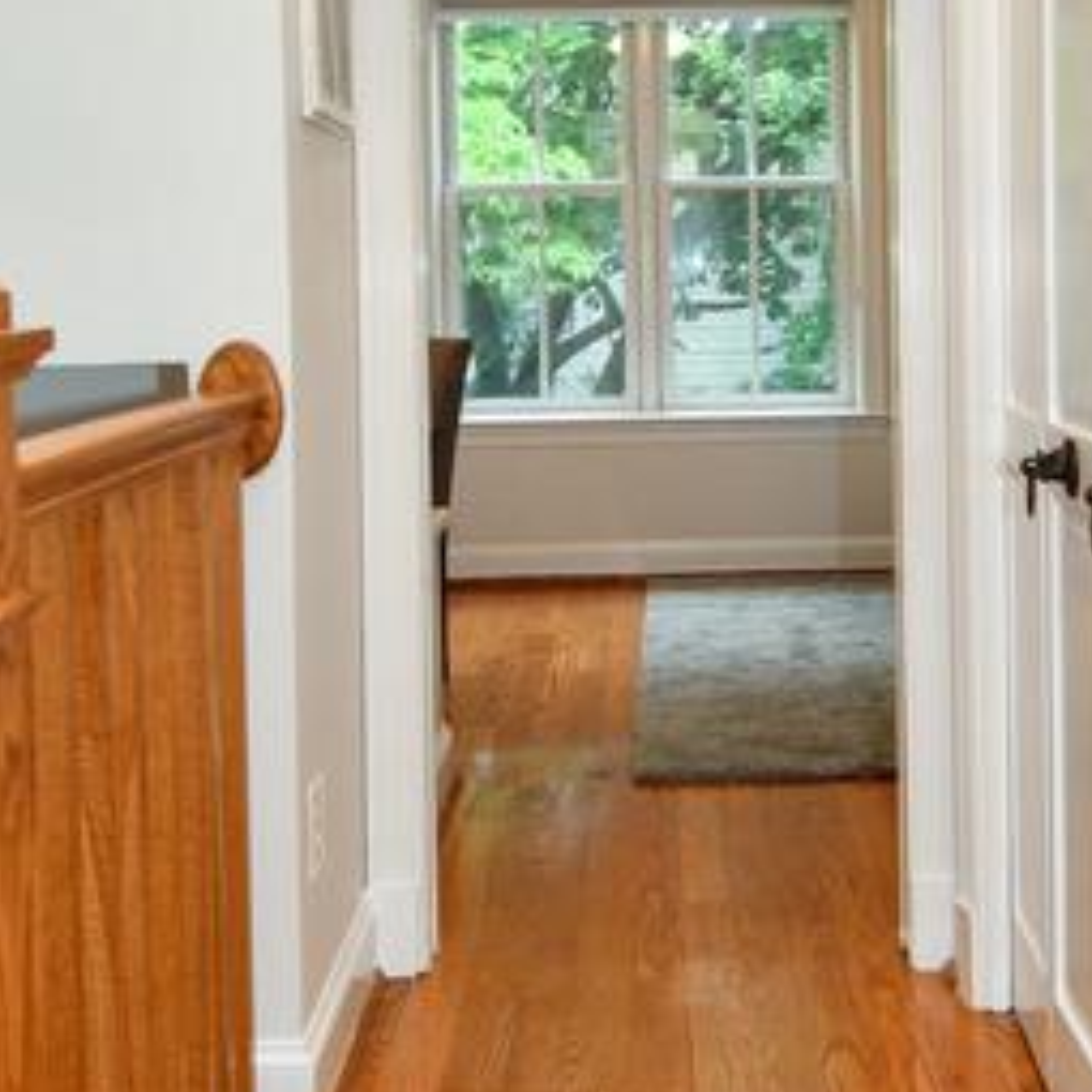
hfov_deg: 36.6
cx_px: 681
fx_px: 1642
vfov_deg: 35.8
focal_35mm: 46
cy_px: 253
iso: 200
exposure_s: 1/60
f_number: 4
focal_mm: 12
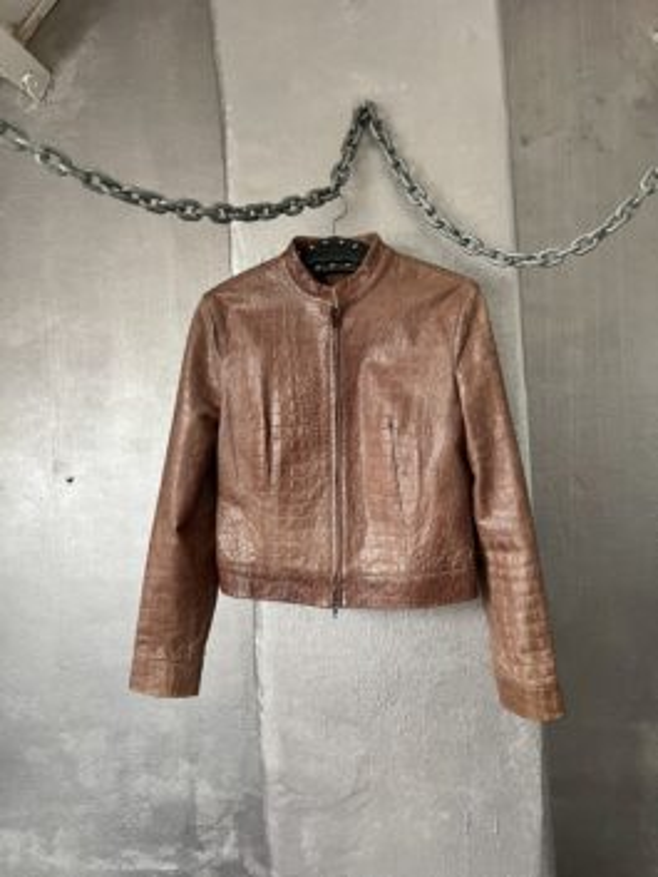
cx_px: 329
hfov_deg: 53.1
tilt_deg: -0.8
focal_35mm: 26
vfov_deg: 67.3
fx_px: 659
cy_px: 438
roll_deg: +0.7
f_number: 1.5
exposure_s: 1/60
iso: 200
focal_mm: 5.7
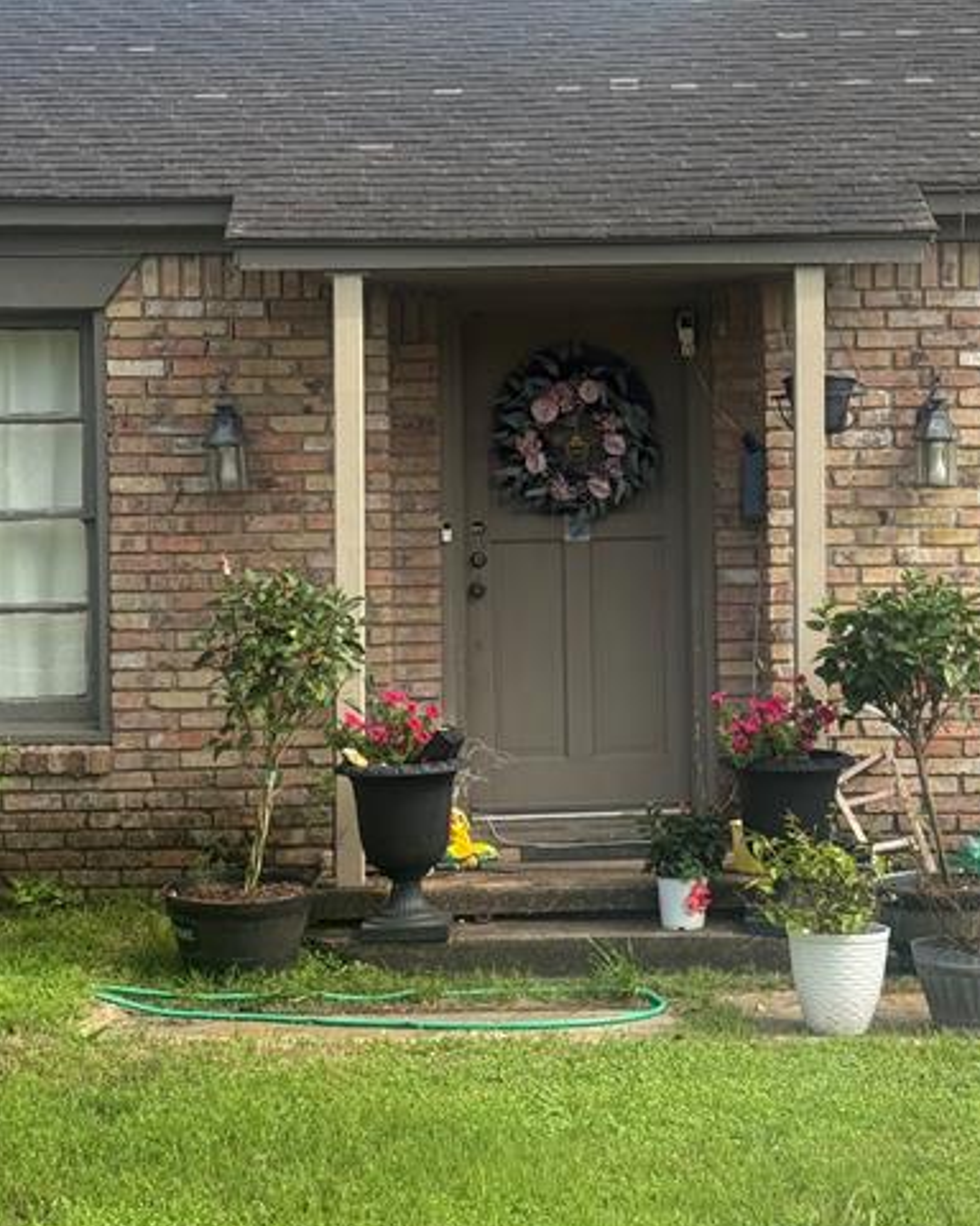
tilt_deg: +0.6
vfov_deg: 25.3
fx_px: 2719
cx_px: 569
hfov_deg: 20.4
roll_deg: +0.1
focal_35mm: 75
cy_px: 488
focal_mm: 6.76
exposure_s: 1/2208
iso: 64
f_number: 1.78
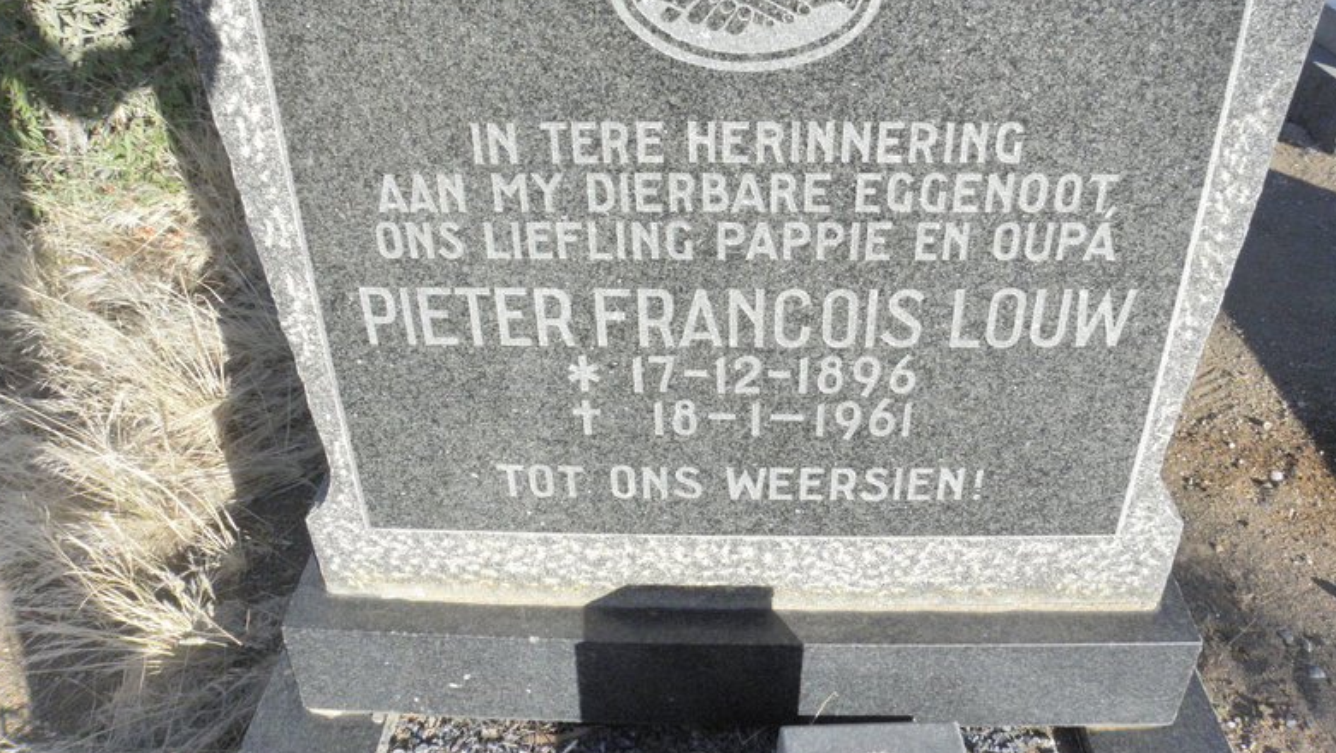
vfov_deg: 39.7
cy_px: 248
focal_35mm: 29
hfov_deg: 66.0
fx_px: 1028
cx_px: 662
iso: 200
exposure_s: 1/400
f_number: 6.3
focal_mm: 4.6
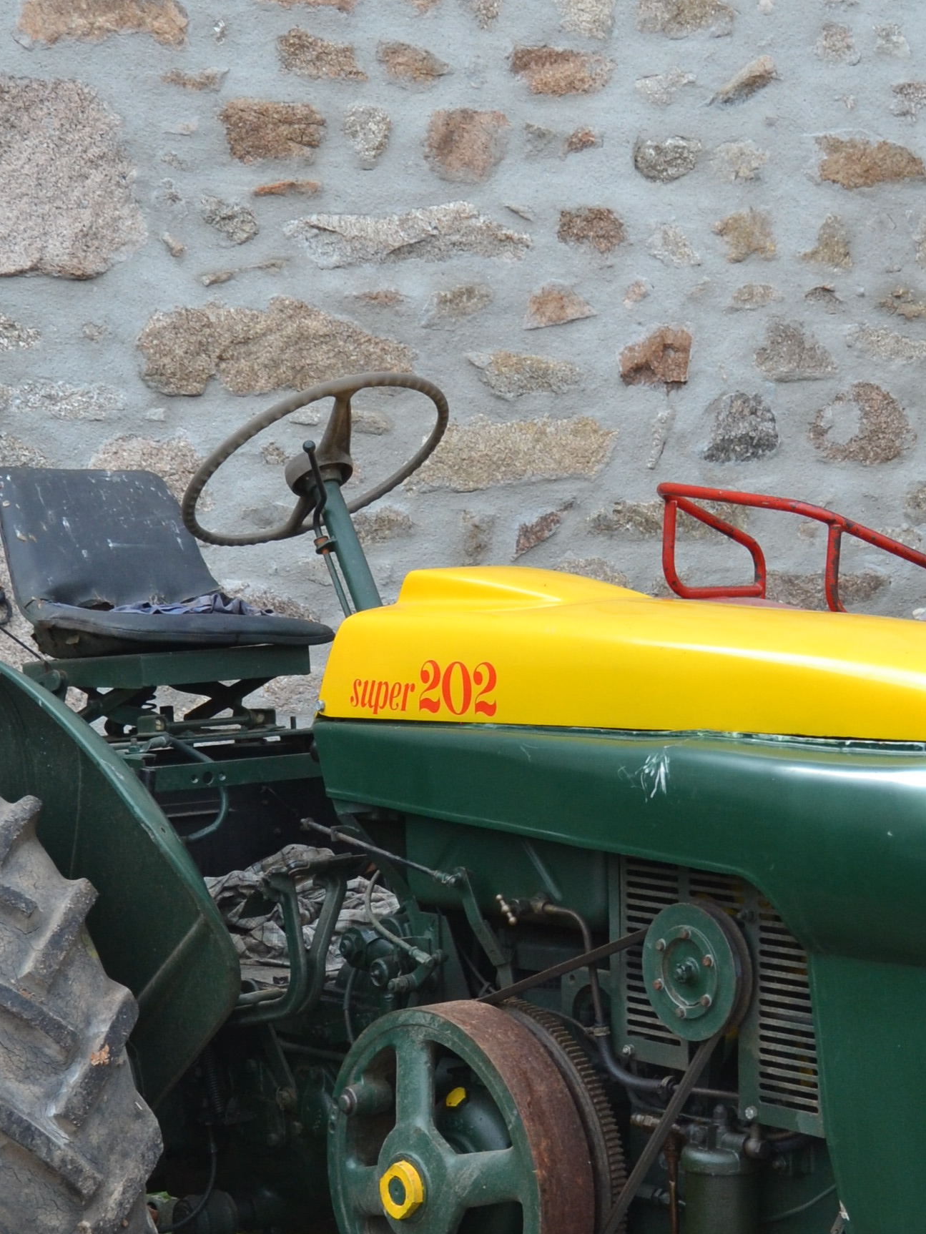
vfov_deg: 25.2
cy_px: 789
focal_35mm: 77
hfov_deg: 19.1
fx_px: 2746
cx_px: 652
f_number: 4
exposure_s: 1/1000
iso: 400
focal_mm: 20
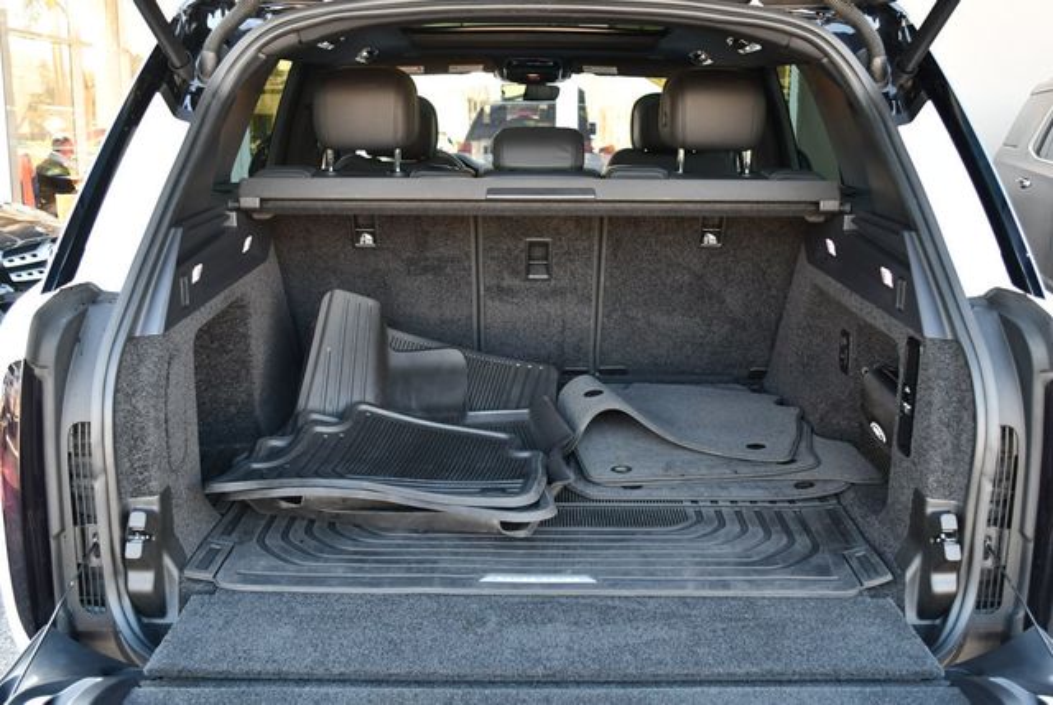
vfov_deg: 36.9
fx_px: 1054
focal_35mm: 36
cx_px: 526
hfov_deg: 53.1
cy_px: 352
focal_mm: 18
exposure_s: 1/200
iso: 800
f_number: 3.5
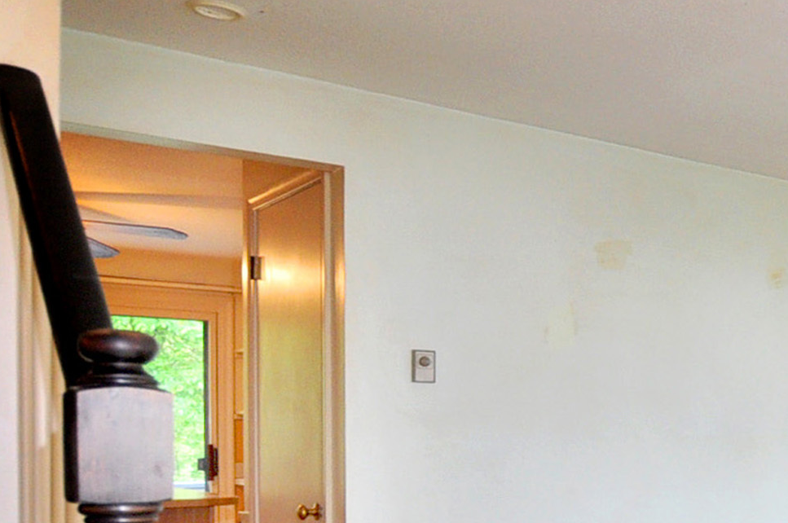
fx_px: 984
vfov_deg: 29.0
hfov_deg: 31.9
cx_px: 1053
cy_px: 428
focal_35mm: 45
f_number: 4.5
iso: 640
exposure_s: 1/50
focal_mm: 10
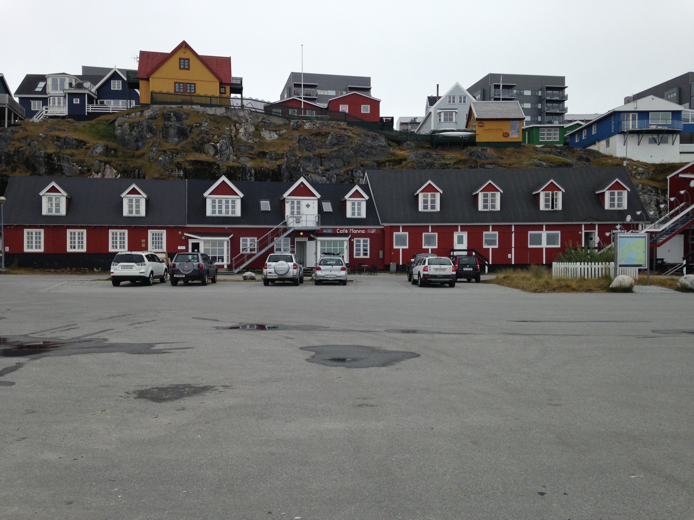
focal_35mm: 33
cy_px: 260
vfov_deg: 42.9
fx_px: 662
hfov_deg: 55.4
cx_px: 347
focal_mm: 4.12
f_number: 2.4
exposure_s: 1/695
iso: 50
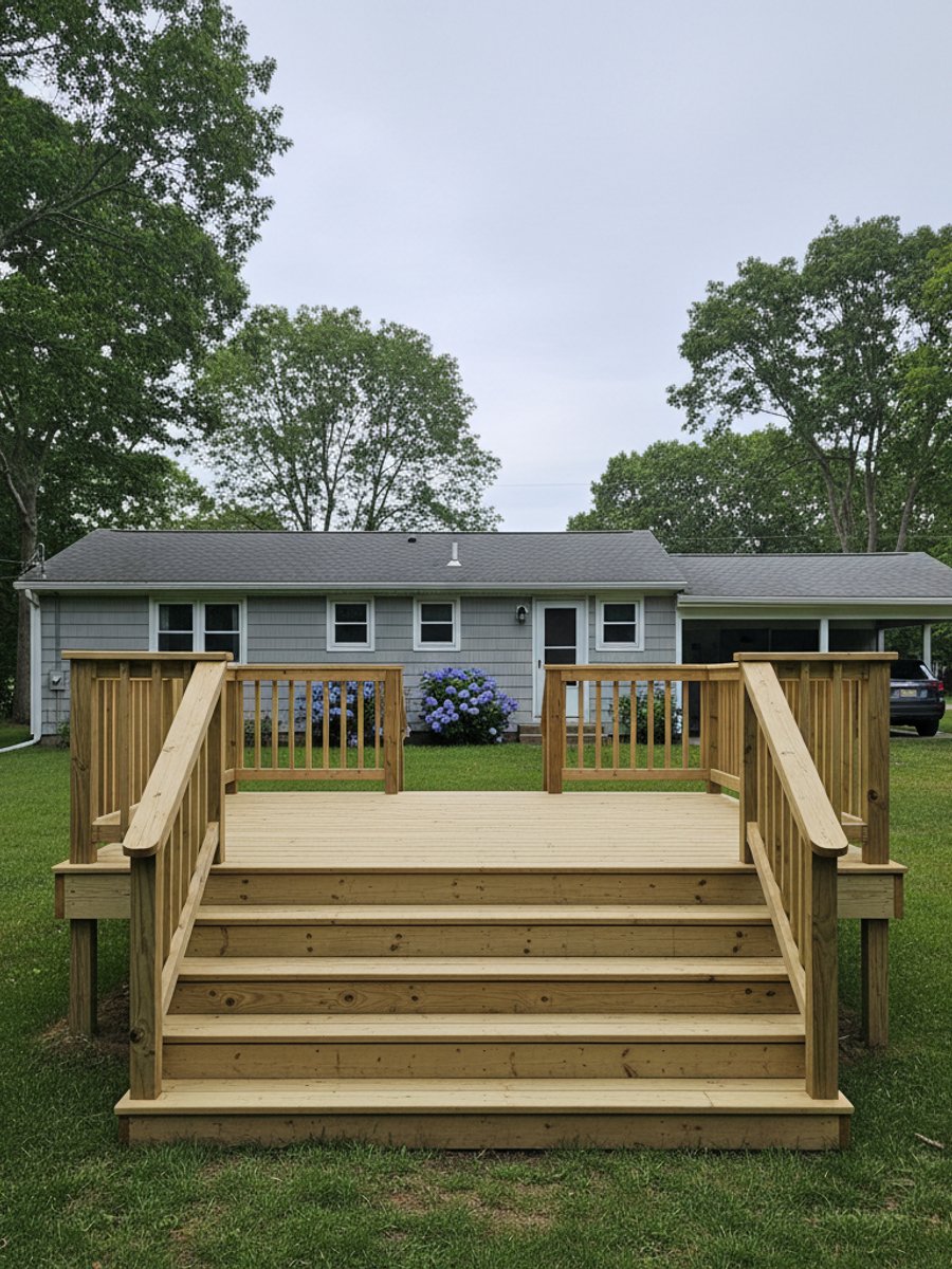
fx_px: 843
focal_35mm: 23
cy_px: 634
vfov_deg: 73.9
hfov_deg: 58.9
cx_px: 476
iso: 772
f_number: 1.8
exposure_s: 1/1259
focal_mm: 6.4
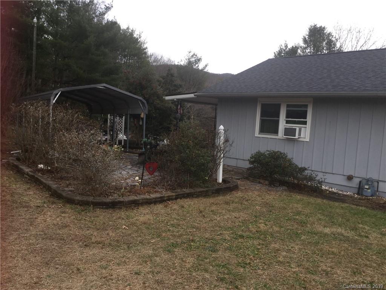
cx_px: 193
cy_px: 145
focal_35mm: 31
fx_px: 346
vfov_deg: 45.4
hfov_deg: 58.4
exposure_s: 1/126
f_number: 2.4
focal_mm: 3.3
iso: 25
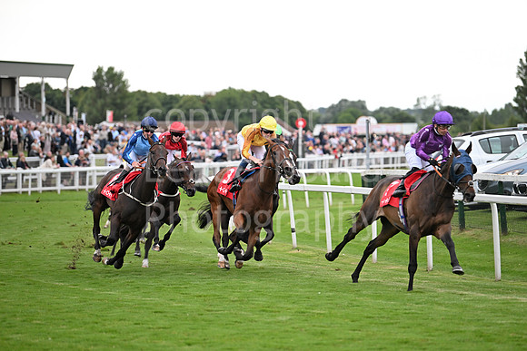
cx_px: 264
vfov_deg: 8.6
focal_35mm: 160
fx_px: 2343
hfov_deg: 12.8
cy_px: 176
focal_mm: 160
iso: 1600
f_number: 2.8
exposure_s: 1/320
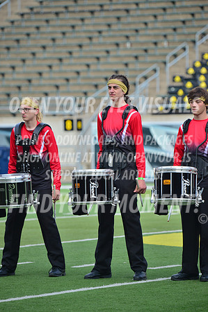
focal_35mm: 280
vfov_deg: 7.4
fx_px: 2432
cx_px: 104
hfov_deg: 4.9
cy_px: 156
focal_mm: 280
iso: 200
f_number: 5.6
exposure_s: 1/1250
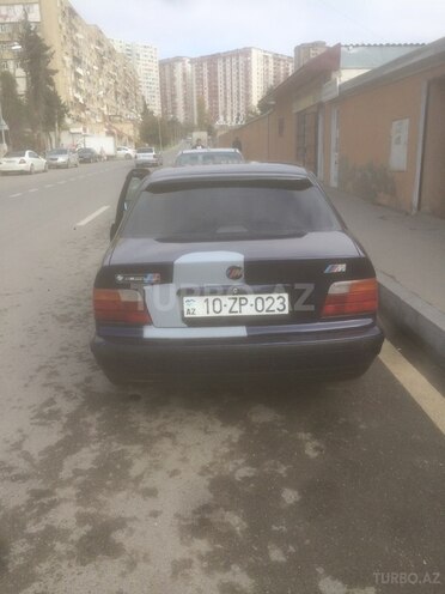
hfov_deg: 48.2
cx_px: 222
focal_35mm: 29
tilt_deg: -16.8
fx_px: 497
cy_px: 297
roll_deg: +1.0
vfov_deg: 61.7
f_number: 2.2
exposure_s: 1/733
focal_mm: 4.15
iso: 32
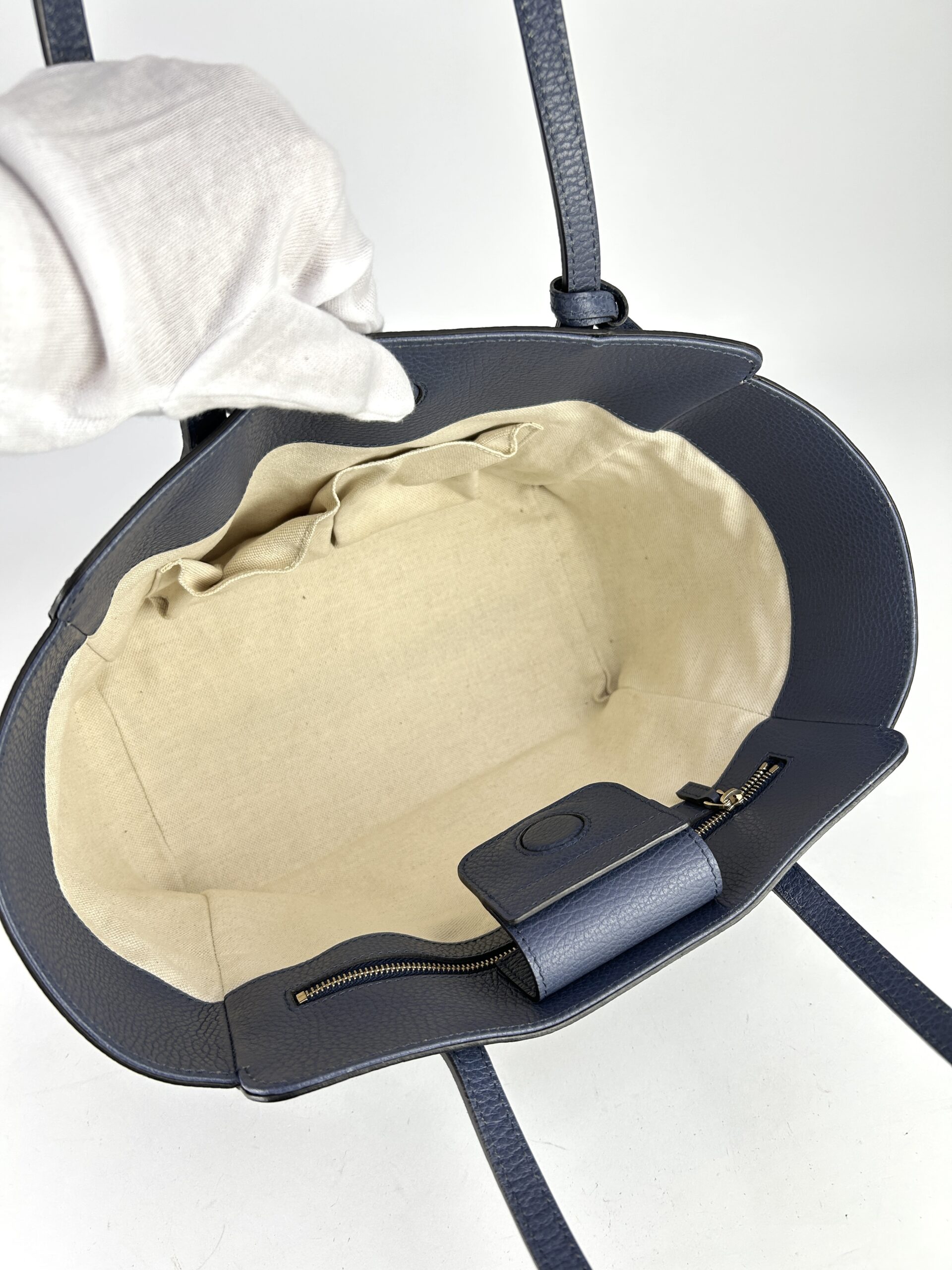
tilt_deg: -36.8
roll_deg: +7.3
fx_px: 953
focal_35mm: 26
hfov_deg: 53.1
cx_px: 476
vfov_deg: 67.3
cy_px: 635
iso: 32
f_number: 1.5
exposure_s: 1/114
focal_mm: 5.7
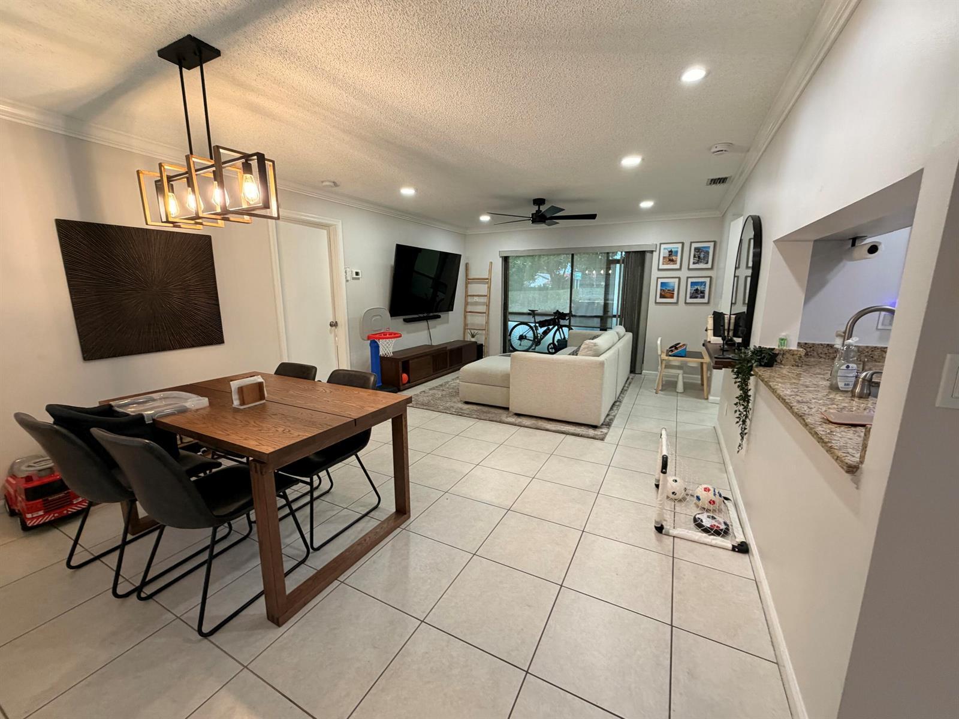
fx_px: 388
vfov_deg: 85.7
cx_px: 480
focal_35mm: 14
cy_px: 360
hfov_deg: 102.1
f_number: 2.2
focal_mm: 2.22
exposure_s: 1/120
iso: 250
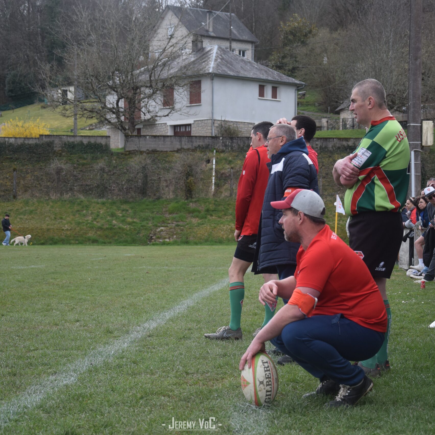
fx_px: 1308
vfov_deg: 18.9
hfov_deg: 18.9
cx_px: 266
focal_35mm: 92
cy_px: 218
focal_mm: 48
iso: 450
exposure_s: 1/1000
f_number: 4.8
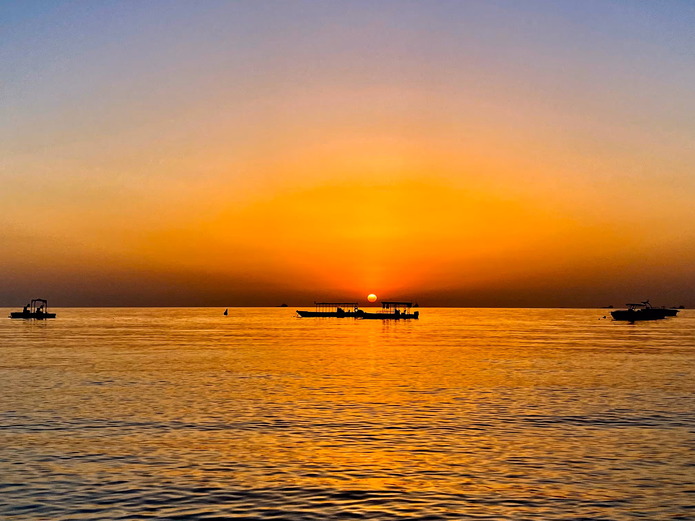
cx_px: 348
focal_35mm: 48
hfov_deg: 39.7
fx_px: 964
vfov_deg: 30.3
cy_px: 260
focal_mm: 4.25
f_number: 1.8
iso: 32
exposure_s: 1/900
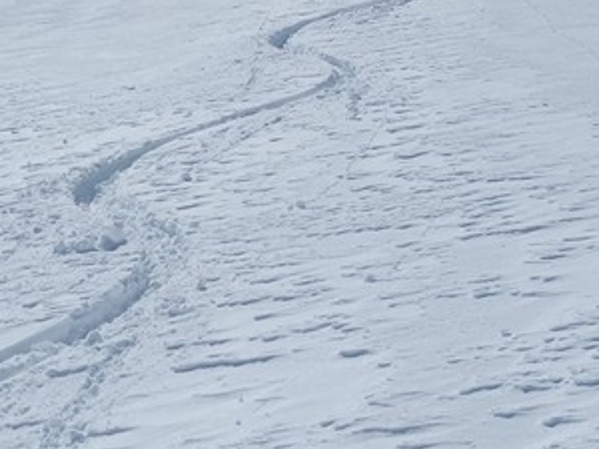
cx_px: 329
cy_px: -18
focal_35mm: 72
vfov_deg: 19.7
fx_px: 1246
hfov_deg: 27.0
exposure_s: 1/500
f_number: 9
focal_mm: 5
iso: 80
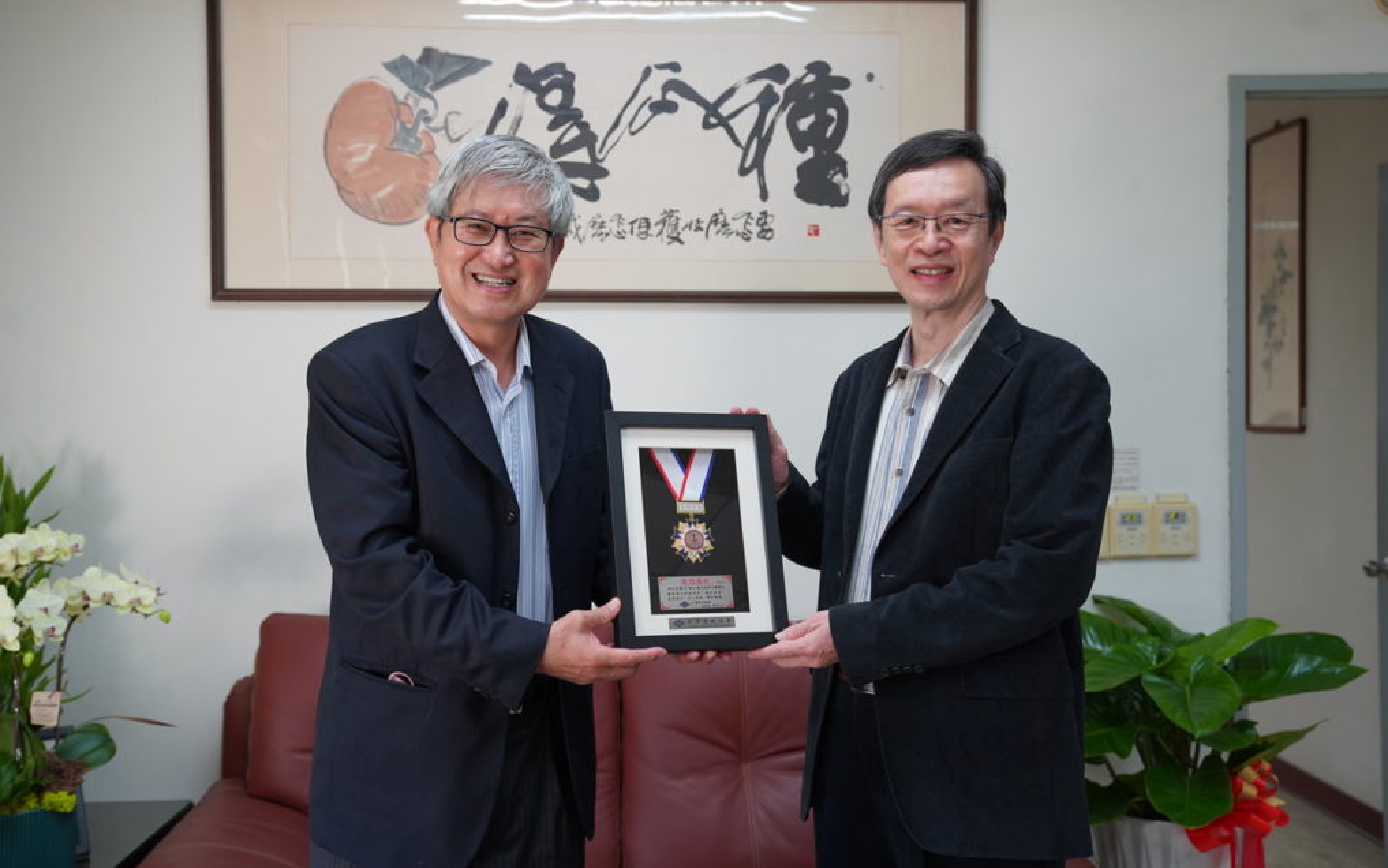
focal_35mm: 39
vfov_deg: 32.8
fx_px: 1476
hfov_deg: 50.4
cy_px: 417
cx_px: 695
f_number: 4
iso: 800
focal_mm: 38
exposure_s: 1/160
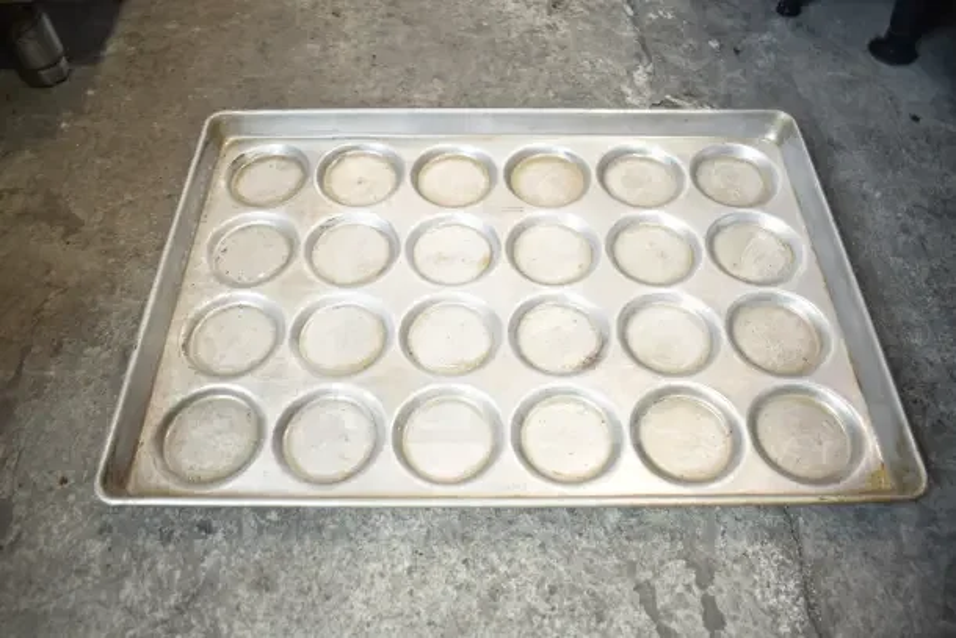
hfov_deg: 67.4
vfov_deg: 48.0
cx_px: 478
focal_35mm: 27
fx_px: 717
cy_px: 319
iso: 200
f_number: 3.5
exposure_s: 1/40
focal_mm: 18
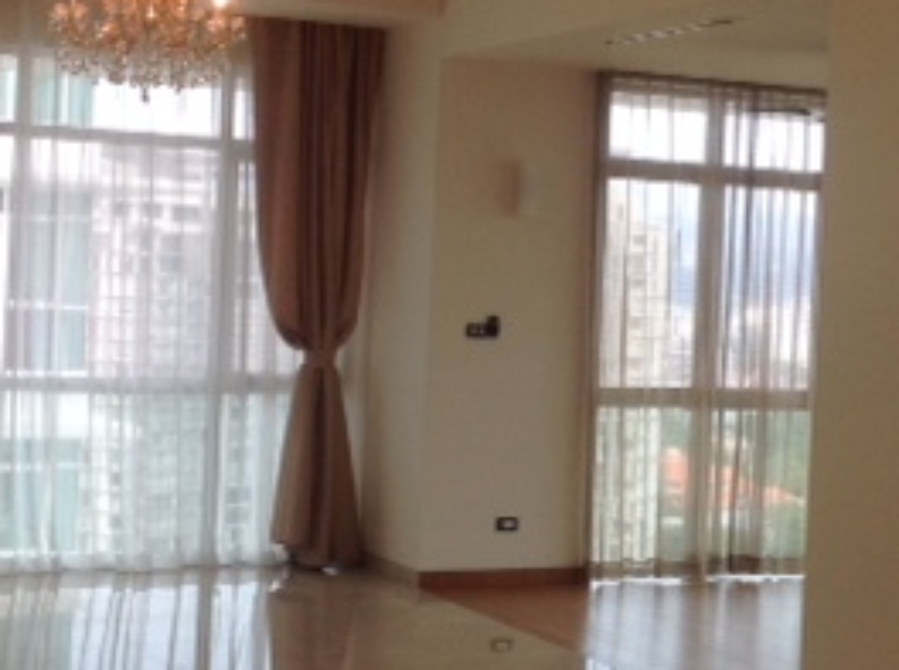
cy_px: 299
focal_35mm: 85
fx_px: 2203
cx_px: 627
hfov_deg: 22.9
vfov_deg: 17.3
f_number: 2.4
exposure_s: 1/246
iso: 50
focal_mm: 4.28
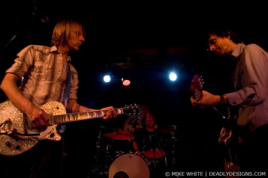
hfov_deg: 62.0
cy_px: 89
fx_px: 223
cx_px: 134
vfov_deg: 43.6
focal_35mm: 30
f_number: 3.2
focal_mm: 20
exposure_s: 1/60
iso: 800
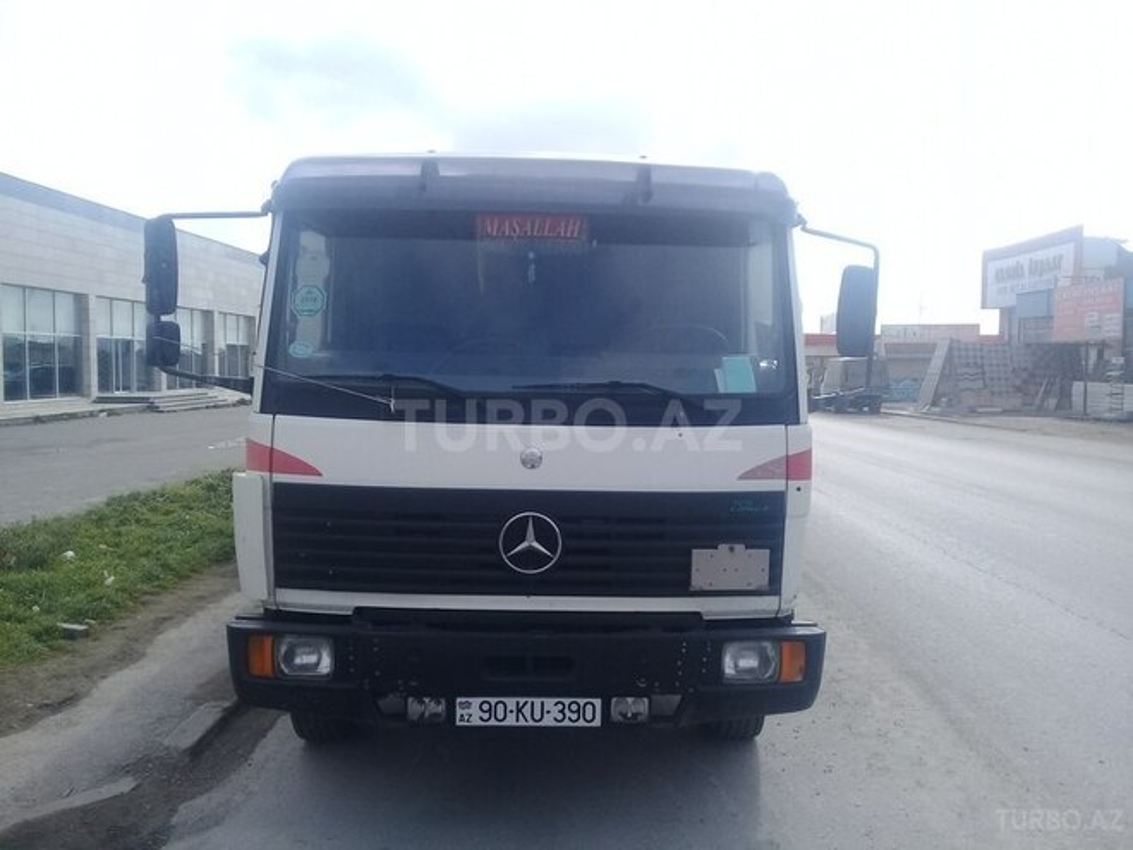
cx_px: 566
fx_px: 1015
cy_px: 425
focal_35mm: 31
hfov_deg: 58.4
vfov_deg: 45.4
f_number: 2.2
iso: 50
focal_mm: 3.3
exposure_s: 1/984
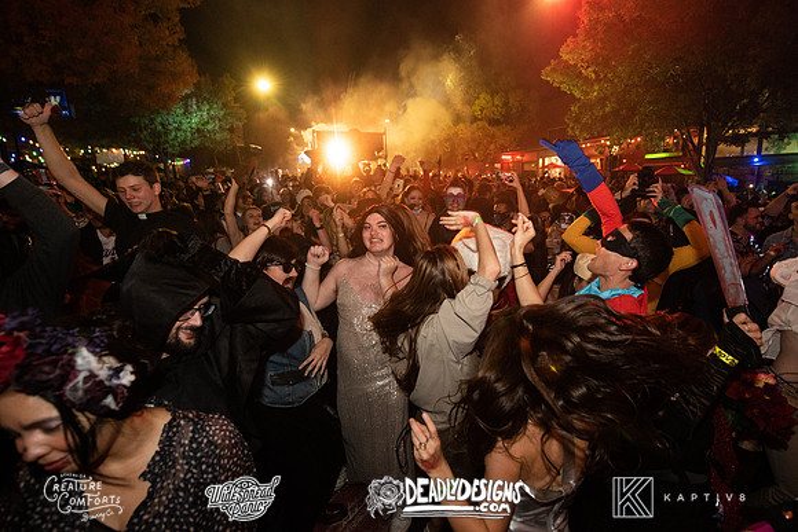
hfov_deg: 94.2
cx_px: 442
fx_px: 368
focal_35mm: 17
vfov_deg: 71.7
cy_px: 260
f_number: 3.5
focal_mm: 14
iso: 2000
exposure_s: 1/80
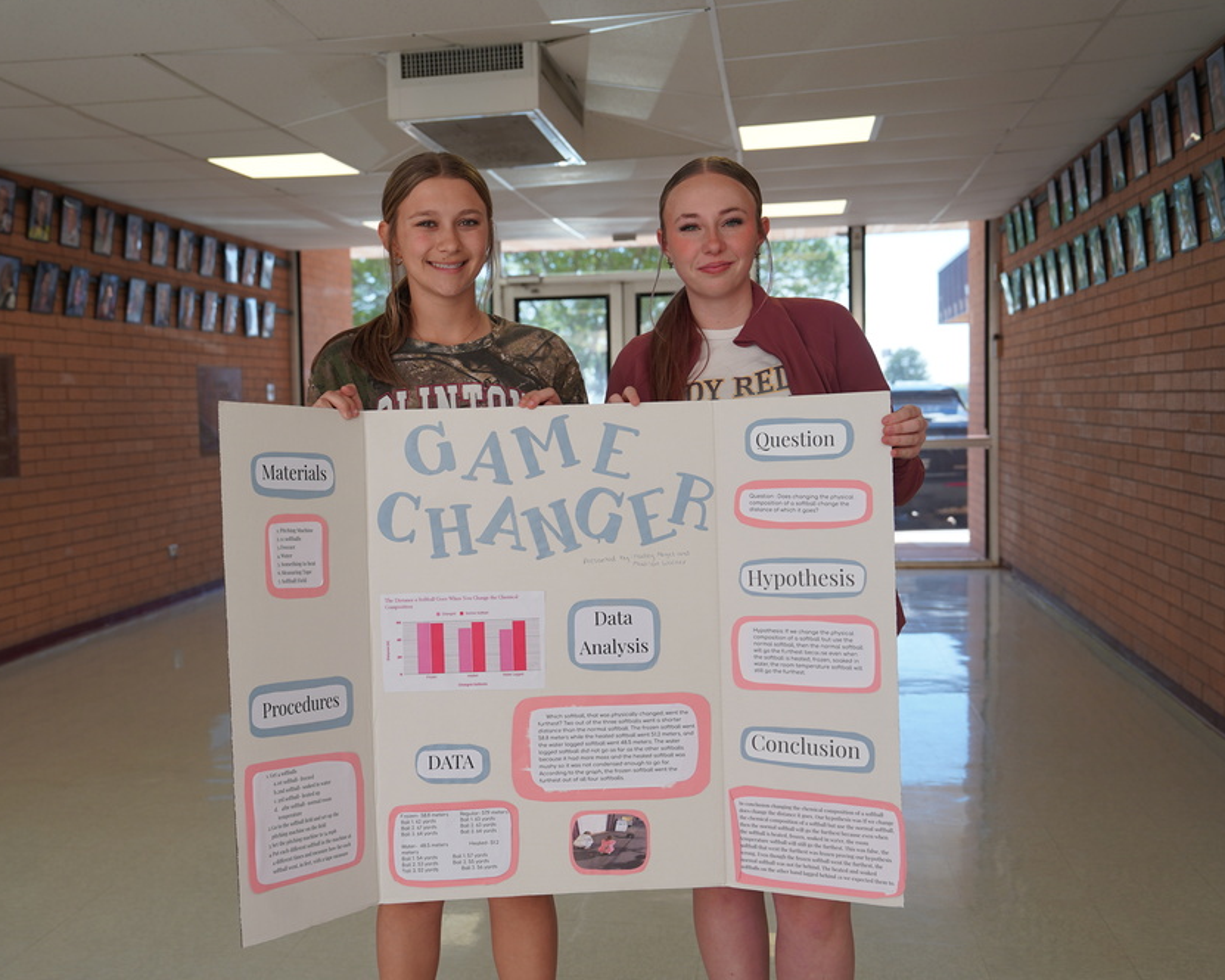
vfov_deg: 40.1
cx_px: 501
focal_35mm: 37
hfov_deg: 48.8
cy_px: 493
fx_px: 1342
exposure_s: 1/160
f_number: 4
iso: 200
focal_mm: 32
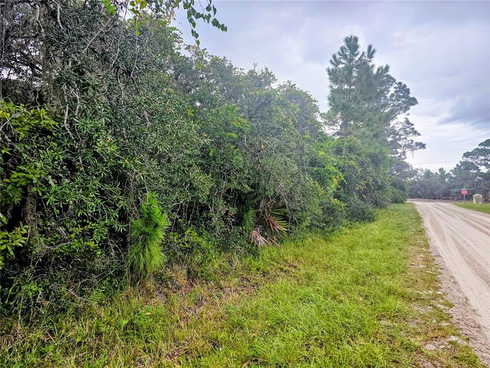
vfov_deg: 58.9
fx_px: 326
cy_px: 184
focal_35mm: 23
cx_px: 245
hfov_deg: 73.9
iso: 200
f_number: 1.7
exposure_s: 1/120
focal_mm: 6.3
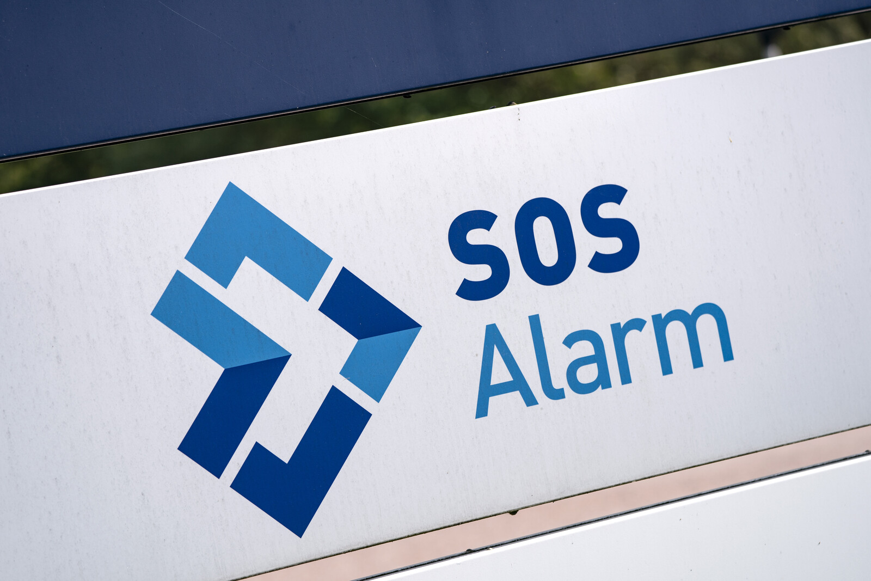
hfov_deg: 14.1
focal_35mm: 146
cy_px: 290
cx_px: 436
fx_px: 3532
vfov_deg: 9.4
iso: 100
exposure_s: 1/500
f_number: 5
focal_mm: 146
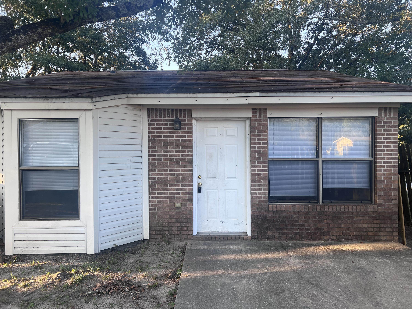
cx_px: 206
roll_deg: +0.3
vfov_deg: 53.1
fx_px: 309
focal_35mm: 26
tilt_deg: -0.1
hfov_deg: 67.3
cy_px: 154
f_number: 1.5
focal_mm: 5.7
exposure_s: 1/192
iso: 40
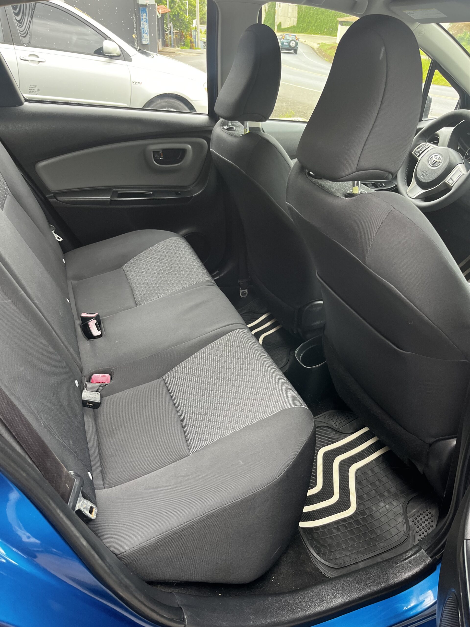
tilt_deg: -34.7
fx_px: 471
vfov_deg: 67.3
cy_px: 314
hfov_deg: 53.1
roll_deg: -2.4
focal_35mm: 26
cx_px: 235
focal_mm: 5.1
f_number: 1.6
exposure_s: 1/121
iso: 125
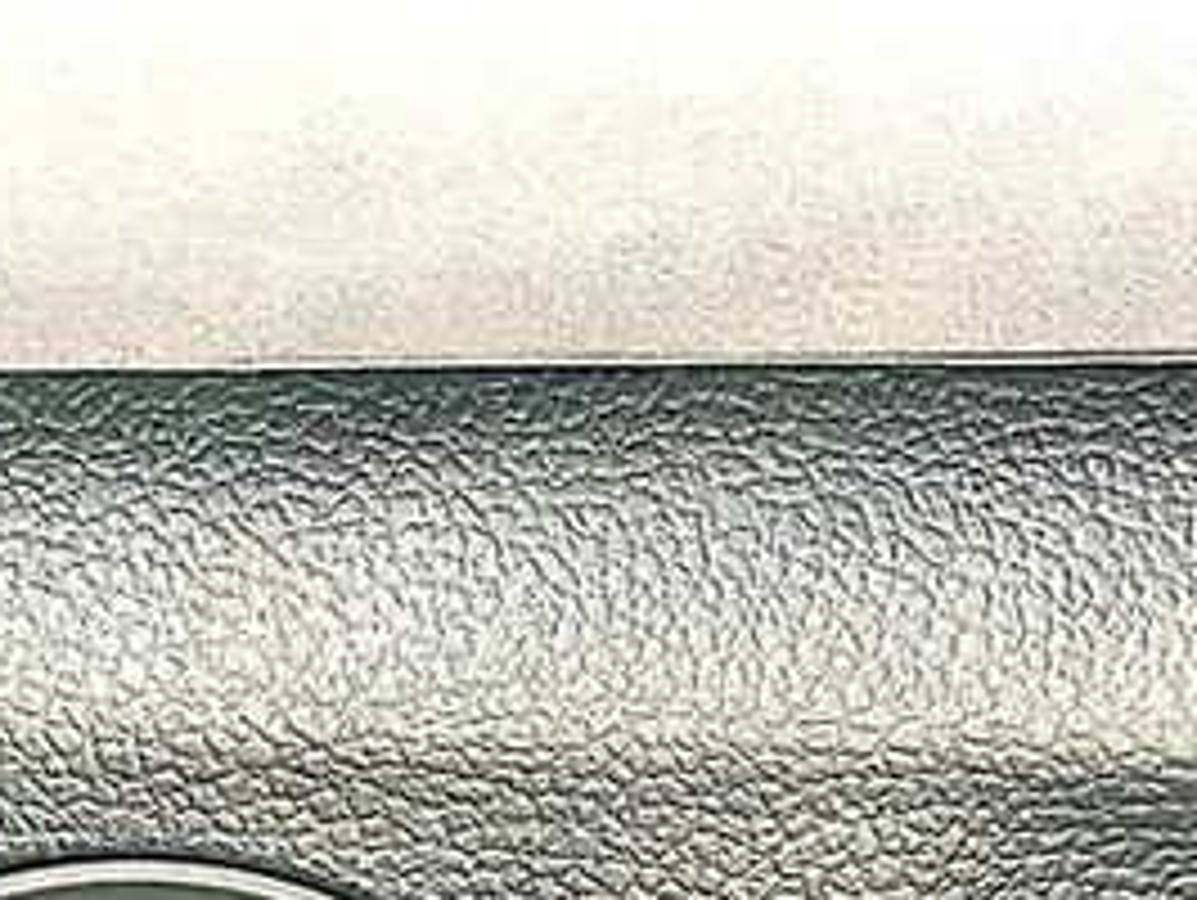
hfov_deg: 16.1
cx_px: 180
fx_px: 4188
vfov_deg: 12.1
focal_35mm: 121
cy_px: 988
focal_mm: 6.86
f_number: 1.78
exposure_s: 1/145
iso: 100
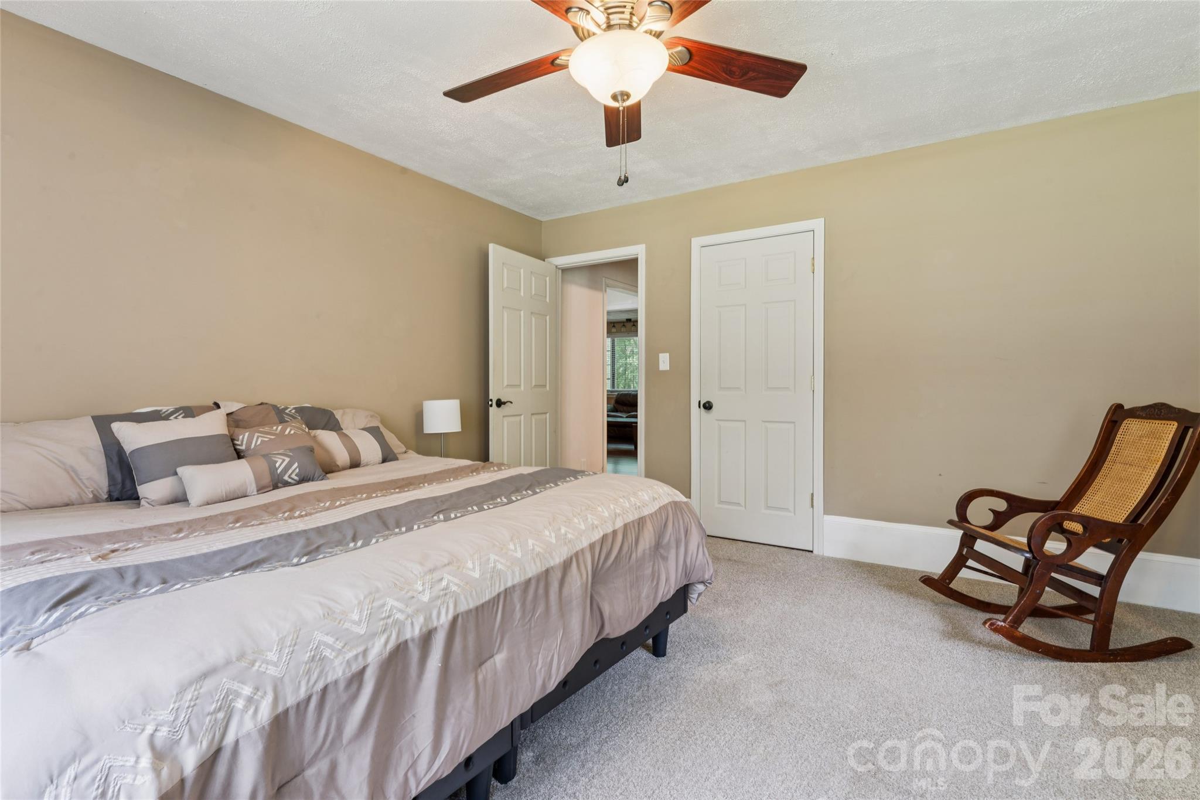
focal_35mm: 17
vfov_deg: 71.7
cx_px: 600
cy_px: 400
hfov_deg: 94.6
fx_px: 553
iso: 100
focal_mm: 16.6
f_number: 13
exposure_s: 1.3
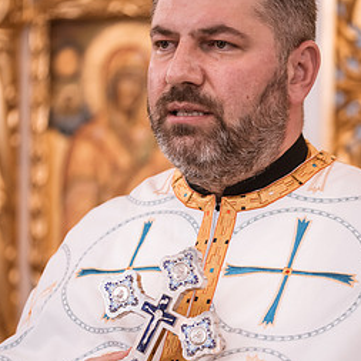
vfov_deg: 12.8
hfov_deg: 12.8
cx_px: 207
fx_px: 1605
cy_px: 223
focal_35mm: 136
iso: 1600
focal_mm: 90
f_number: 3.2
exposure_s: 1/250
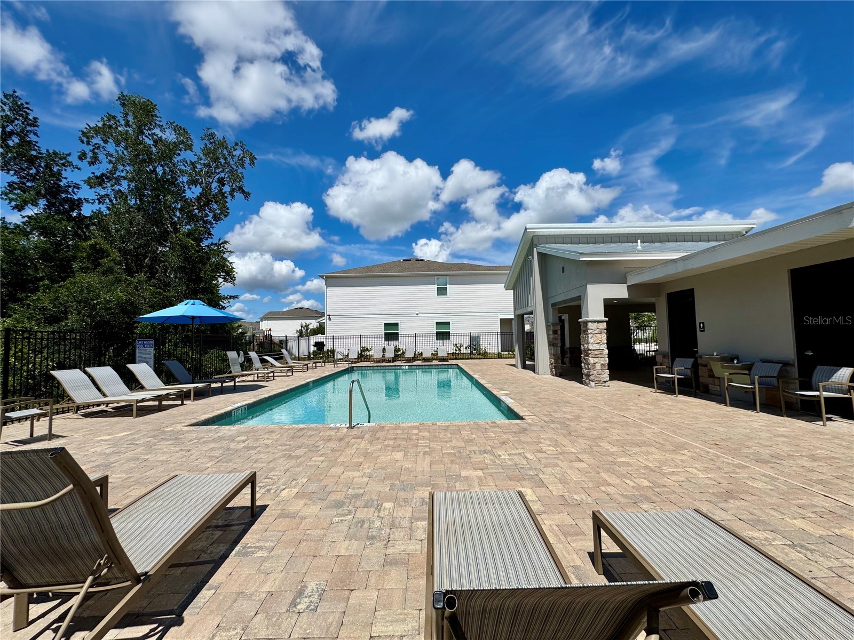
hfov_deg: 102.1
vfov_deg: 85.7
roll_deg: +0.6
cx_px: 427
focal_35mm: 14
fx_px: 345
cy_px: 320
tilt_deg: +1.9
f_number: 2.2
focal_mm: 2.22
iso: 40
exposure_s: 1/3906
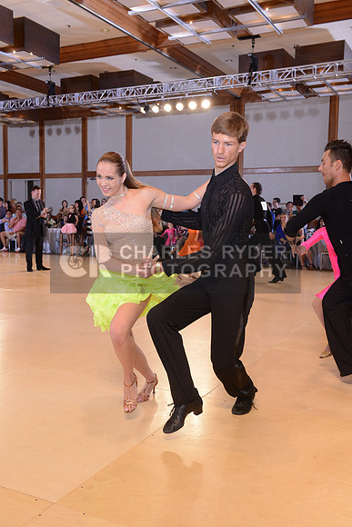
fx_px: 557
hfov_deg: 35.1
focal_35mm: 38
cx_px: 176
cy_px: 264
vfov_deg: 50.7
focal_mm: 38
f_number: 7.1
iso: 1250
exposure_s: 1/250
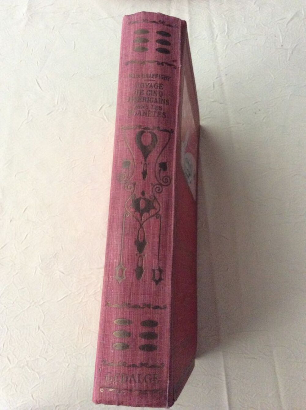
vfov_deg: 56.9
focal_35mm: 32
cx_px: 153
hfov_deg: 44.1
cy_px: 205
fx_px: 378
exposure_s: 1/25
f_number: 2.4
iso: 320
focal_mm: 3.3
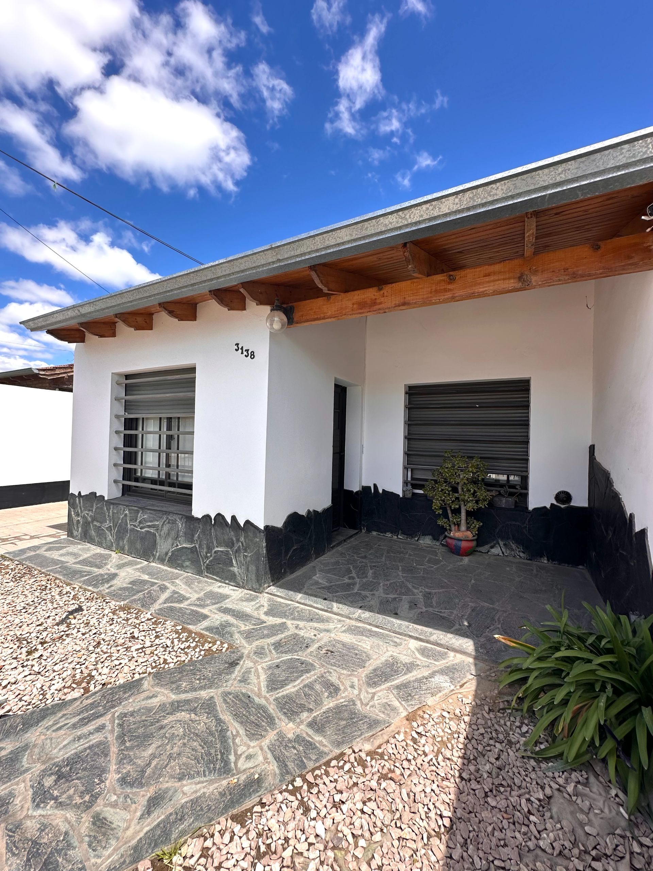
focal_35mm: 14
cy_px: 436
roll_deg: -2.1
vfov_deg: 102.1
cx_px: 326
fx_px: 352
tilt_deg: +2.2
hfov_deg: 85.7
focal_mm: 2.22
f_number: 2.2
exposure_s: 1/882
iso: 40
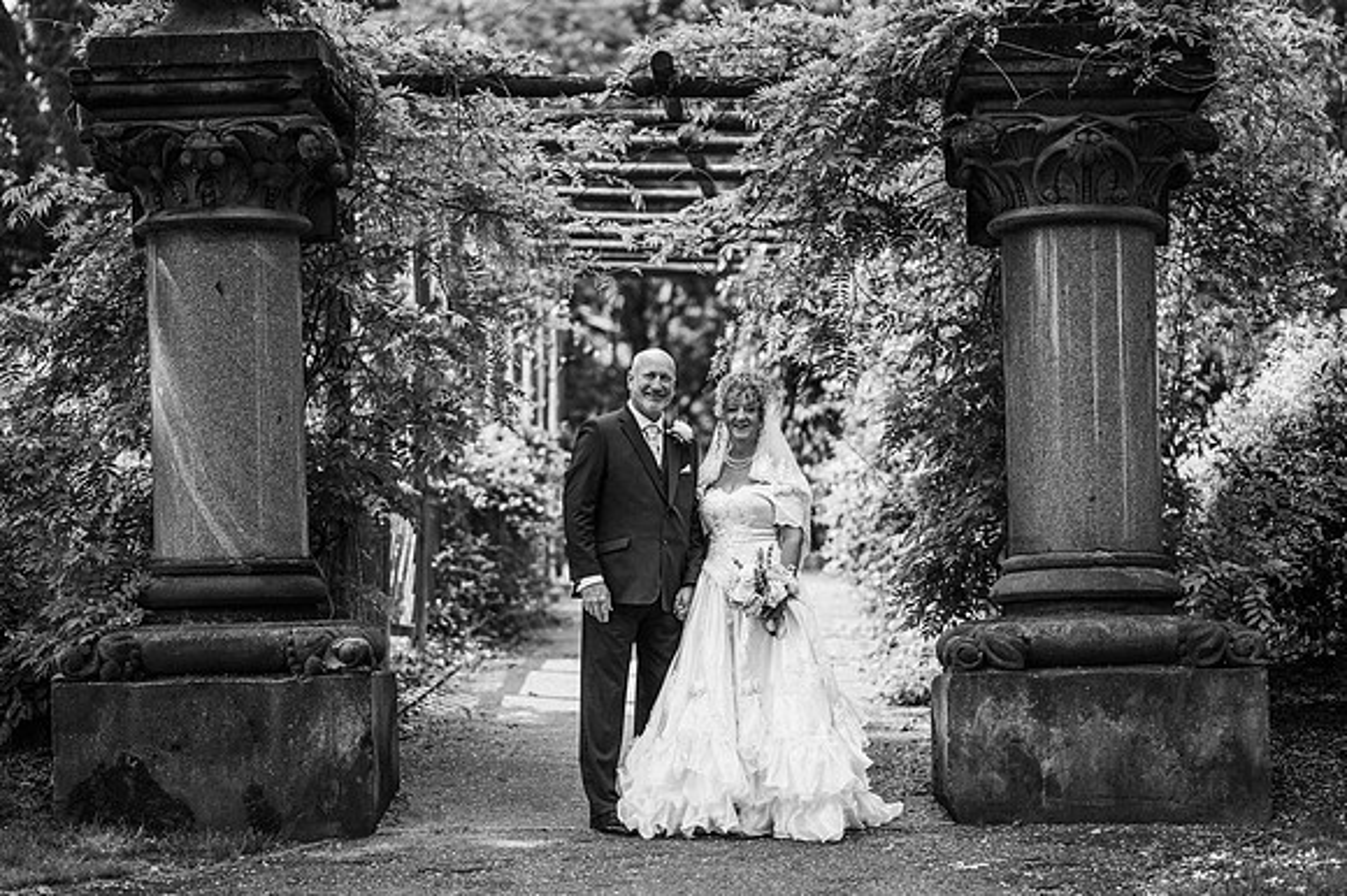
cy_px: 448
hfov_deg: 23.3
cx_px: 674
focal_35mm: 87
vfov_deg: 15.7
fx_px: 3261
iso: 100
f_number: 2
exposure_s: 1/1600
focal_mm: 85
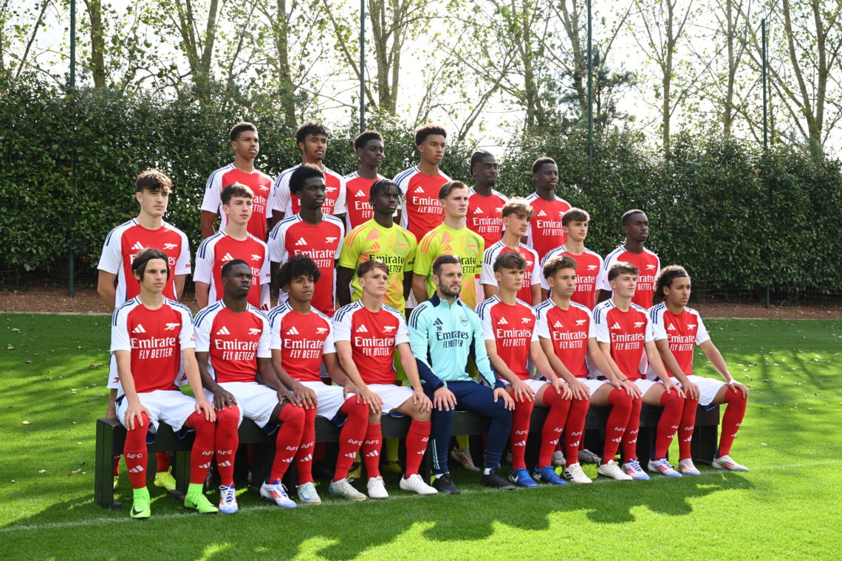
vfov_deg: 29.2
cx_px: 421
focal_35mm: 46
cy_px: 280
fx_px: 1076
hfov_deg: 42.7
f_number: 8
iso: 500
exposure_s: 1/400
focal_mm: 46
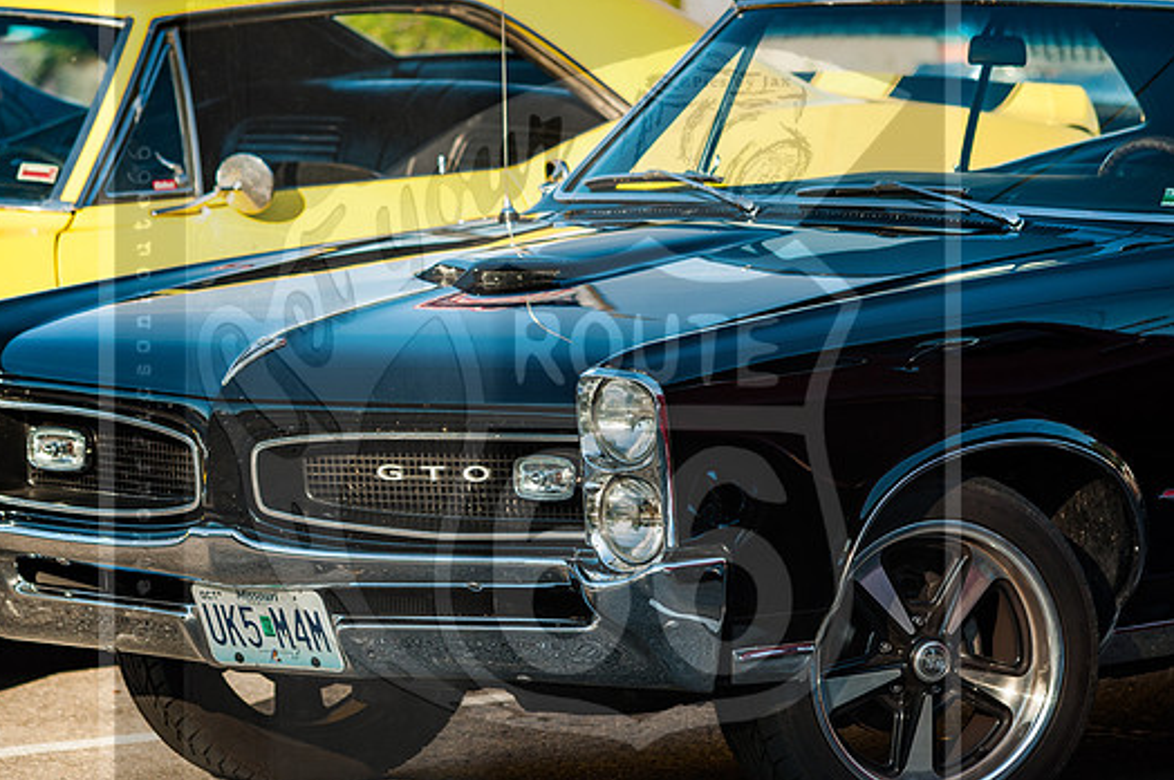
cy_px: 405
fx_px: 9999
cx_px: 529
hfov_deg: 6.7
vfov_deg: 4.5
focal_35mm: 307
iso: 200
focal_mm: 185
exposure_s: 1/320
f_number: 5
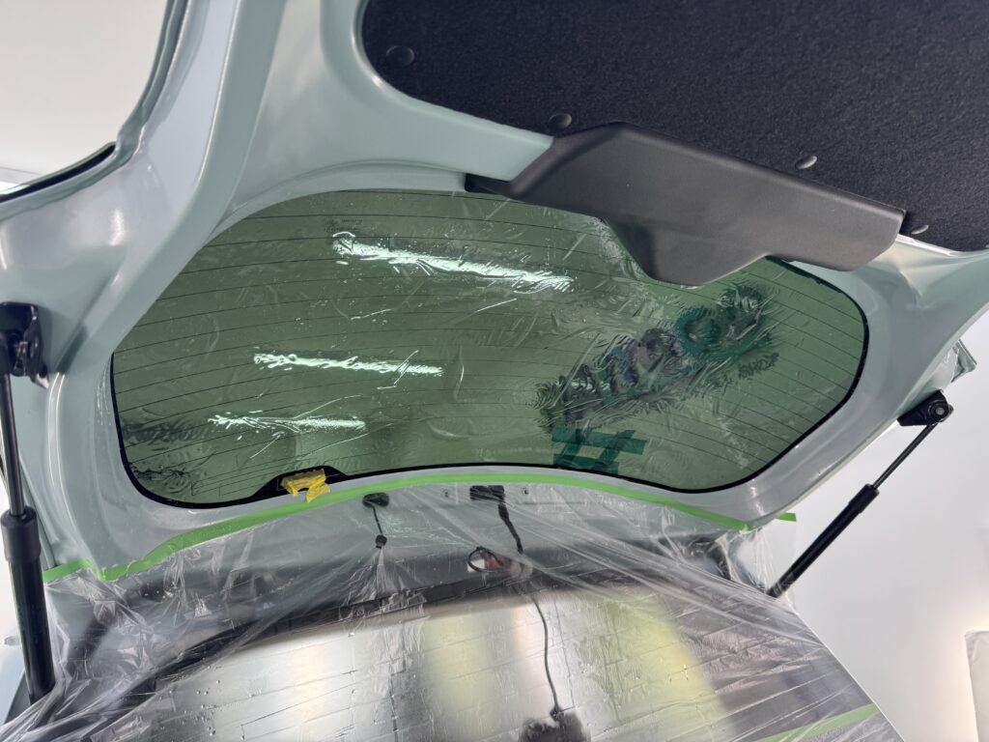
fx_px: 686
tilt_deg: +15.8
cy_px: 371
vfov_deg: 56.8
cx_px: 494
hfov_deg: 71.6
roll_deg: +5.8
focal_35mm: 24
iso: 100
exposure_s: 1/100
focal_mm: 6.76
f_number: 1.78
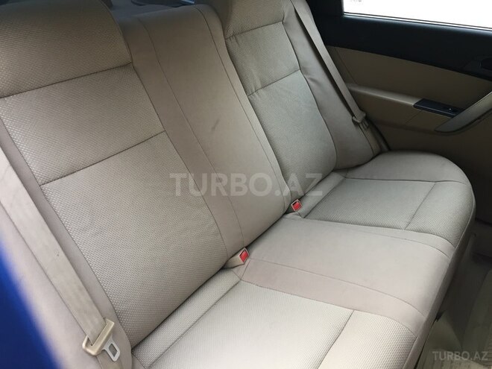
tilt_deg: -33.4
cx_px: 246
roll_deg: -2.6
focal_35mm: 29
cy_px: 184
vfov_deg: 48.2
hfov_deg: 61.7
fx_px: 412
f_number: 2.2
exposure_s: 1/33
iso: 40
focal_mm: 4.15
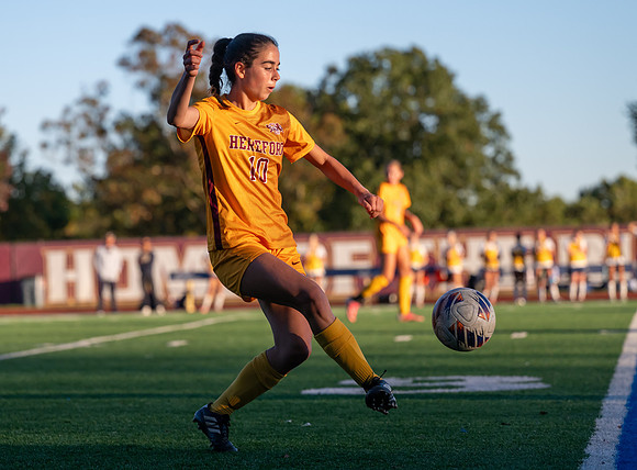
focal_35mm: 158
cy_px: 198
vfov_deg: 9.3
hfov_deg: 12.5
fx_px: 2895
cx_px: 208
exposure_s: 1/3200
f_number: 2.8
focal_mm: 97
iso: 320
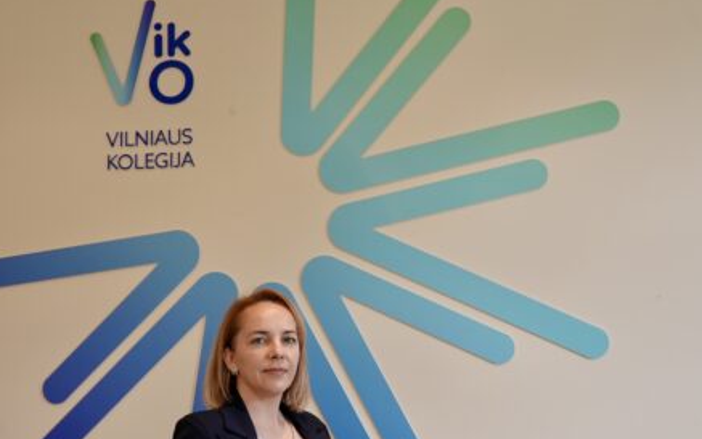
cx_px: 379
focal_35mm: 49
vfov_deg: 26.1
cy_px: 310
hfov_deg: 41.0
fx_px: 937
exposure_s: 1/160
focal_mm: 35
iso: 1250
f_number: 4
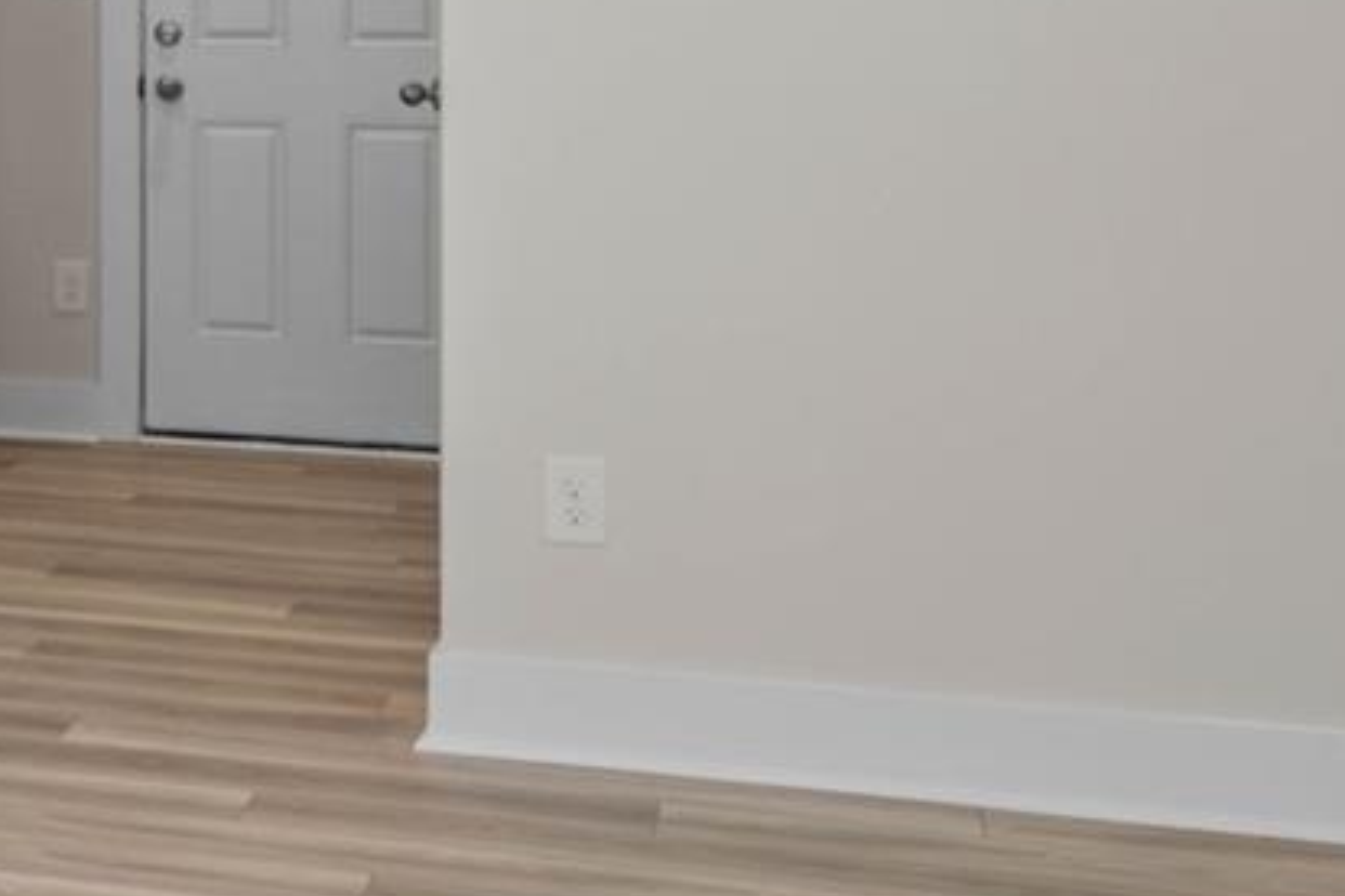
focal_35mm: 84
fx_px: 3138
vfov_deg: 16.0
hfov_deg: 20.1
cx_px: -799
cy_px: 41
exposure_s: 1/4
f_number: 7.1
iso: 200
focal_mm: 17
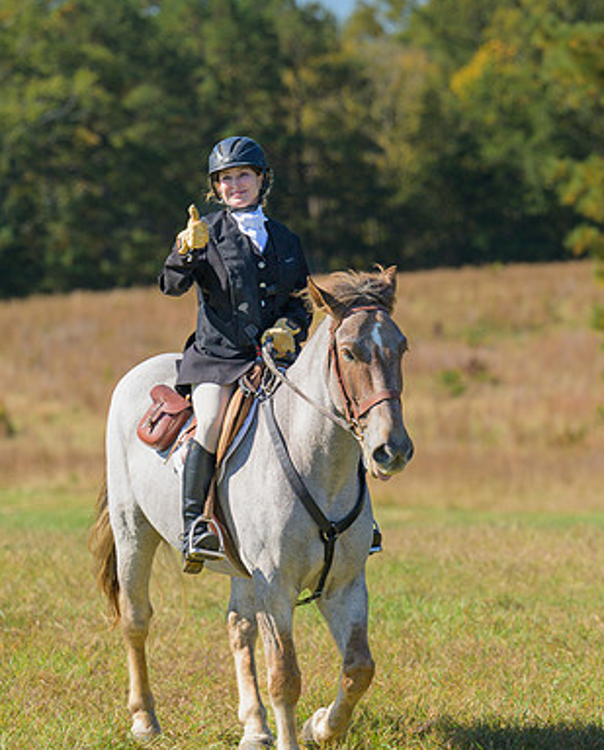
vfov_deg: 7.1
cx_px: 446
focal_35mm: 272
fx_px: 6056
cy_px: 367
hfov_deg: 5.7
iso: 200
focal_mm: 135
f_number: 4
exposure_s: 1/800
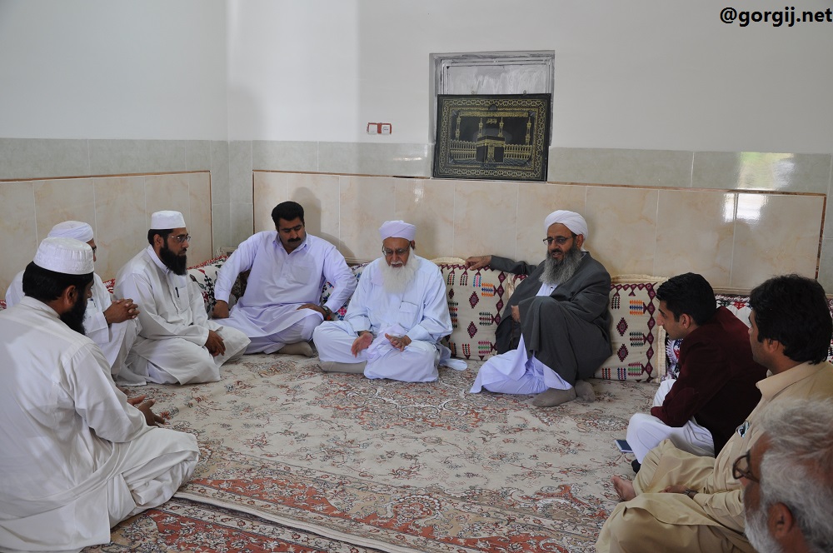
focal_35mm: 36
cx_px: 416
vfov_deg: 36.8
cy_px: 276
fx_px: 832
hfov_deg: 53.2
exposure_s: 1/25
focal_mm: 24
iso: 400
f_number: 5
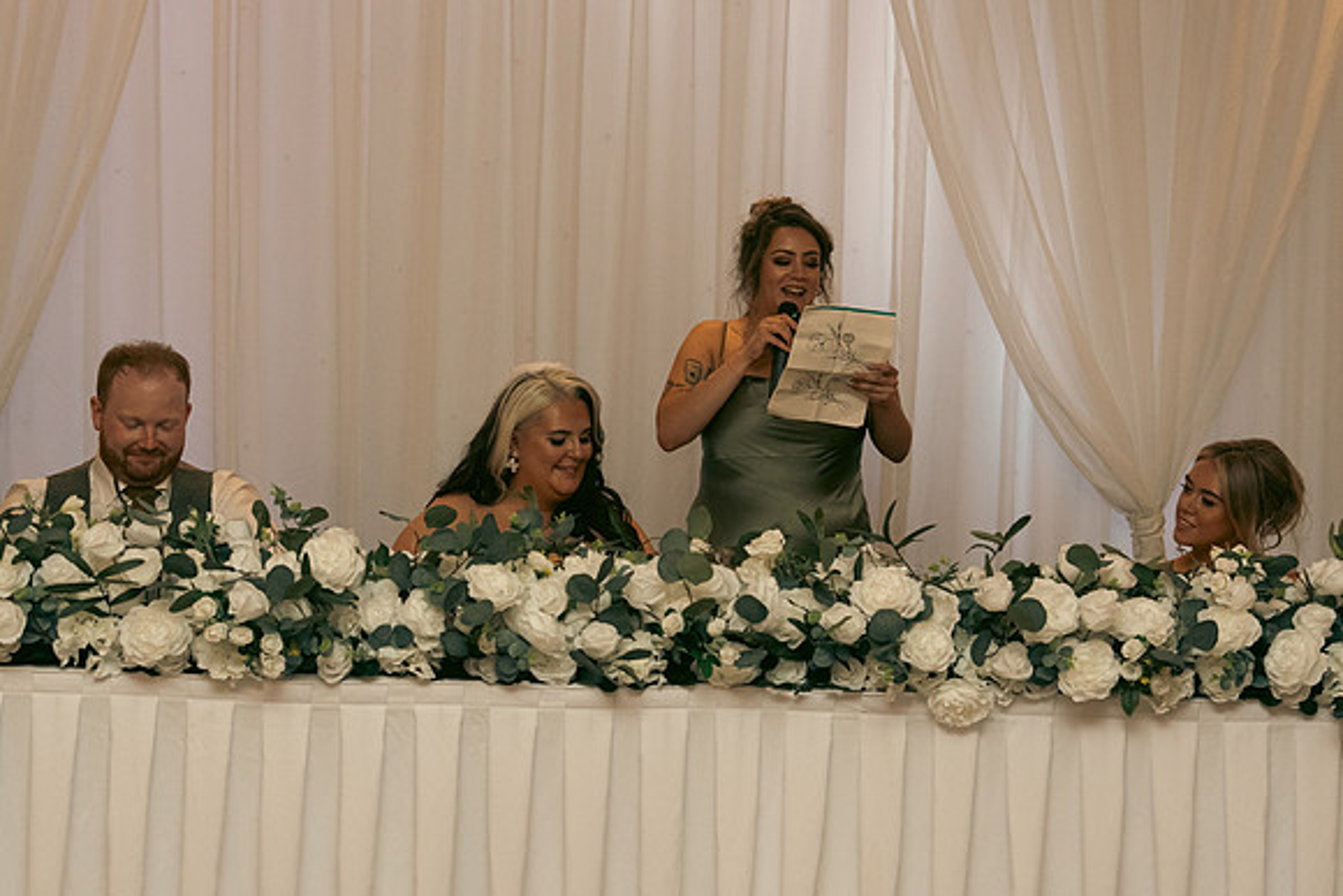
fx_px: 2612
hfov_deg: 28.8
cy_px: 448
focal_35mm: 70
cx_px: 672
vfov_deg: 19.5
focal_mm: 47
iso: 2500
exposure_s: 1/160
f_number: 3.5
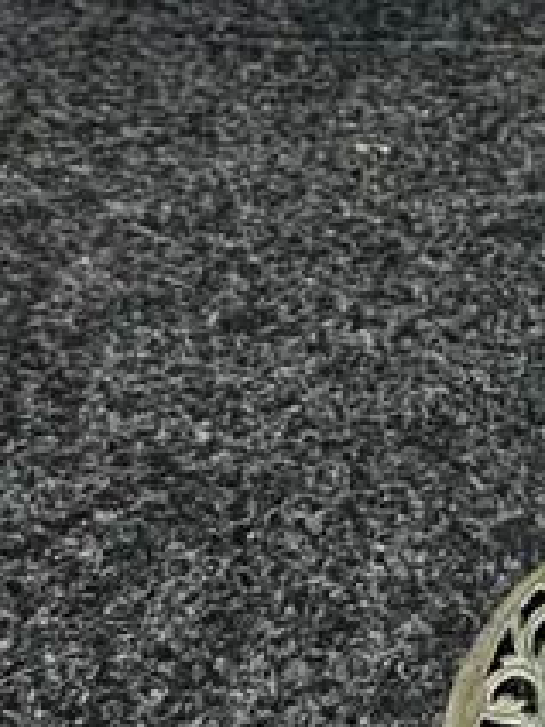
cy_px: 55
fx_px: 2435
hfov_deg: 12.1
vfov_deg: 16.7
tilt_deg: -41.0
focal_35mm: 116
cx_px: 850
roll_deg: -3.0
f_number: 1.78
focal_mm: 6.86
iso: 125
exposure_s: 1/50
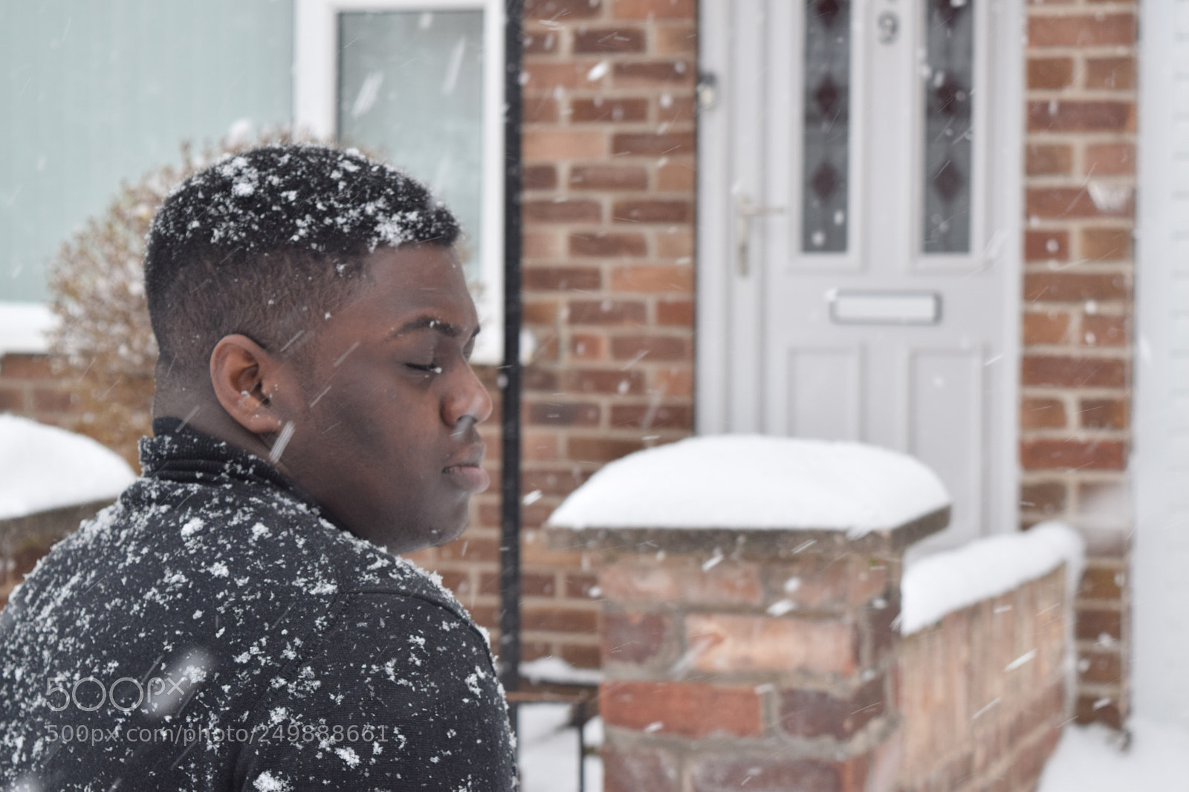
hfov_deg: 24.6
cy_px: 396
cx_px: 594
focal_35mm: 82
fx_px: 2724
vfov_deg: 16.5
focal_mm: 55
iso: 400
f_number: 8
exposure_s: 1/100
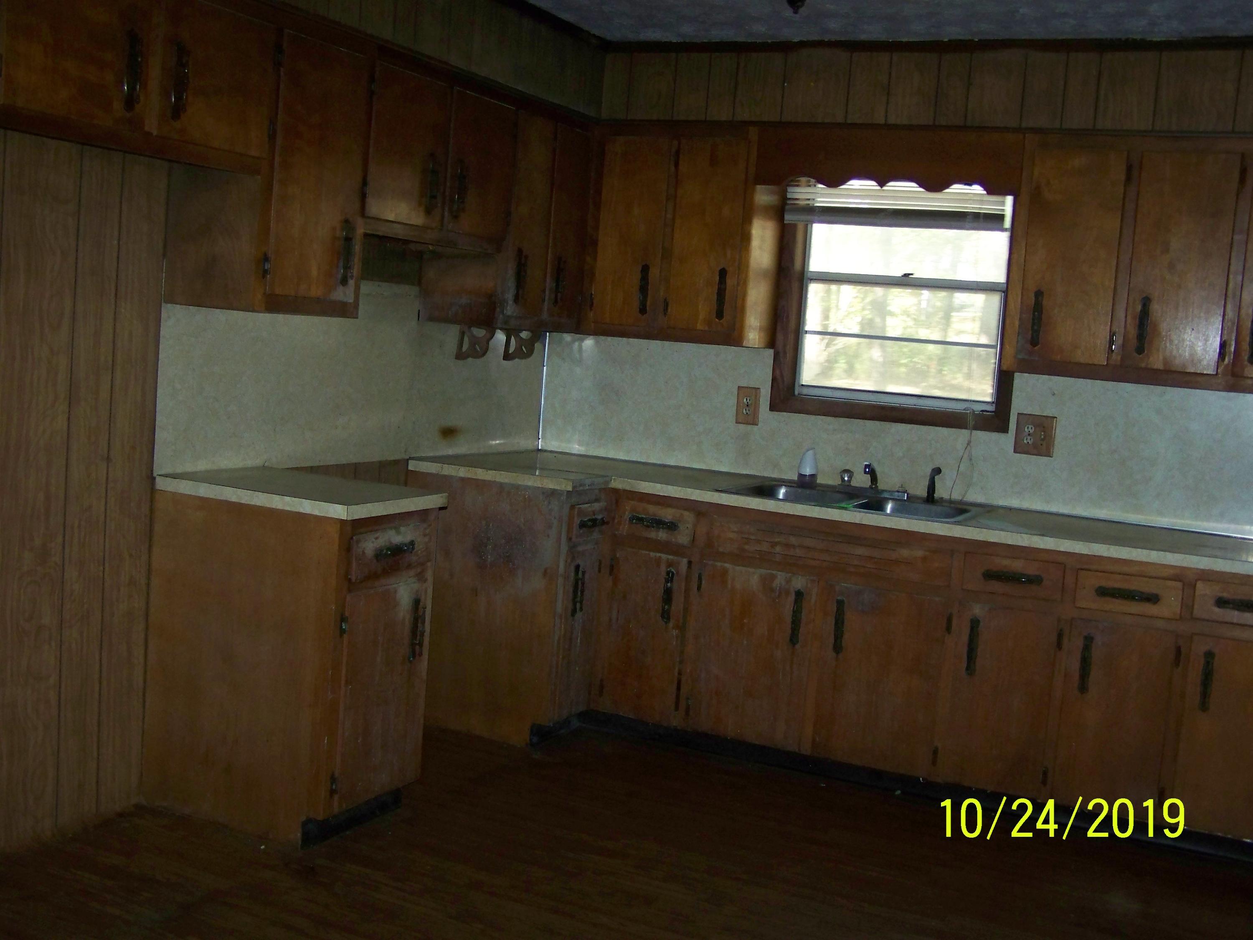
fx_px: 1375
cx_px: 626
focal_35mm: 38
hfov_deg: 49.0
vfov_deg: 37.7
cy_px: 470
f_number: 2.8
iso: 200
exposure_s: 1/30
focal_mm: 6.3
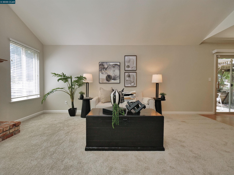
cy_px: 88
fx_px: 95
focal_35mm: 14
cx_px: 117
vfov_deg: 85.7
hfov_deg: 102.1
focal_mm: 7
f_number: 5
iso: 800
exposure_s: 1/160
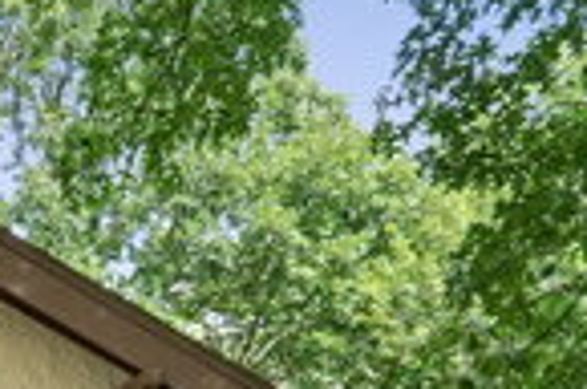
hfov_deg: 18.2
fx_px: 1611
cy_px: 541
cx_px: -316
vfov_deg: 13.2
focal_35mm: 99
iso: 800
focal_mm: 28
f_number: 8
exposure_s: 1/125
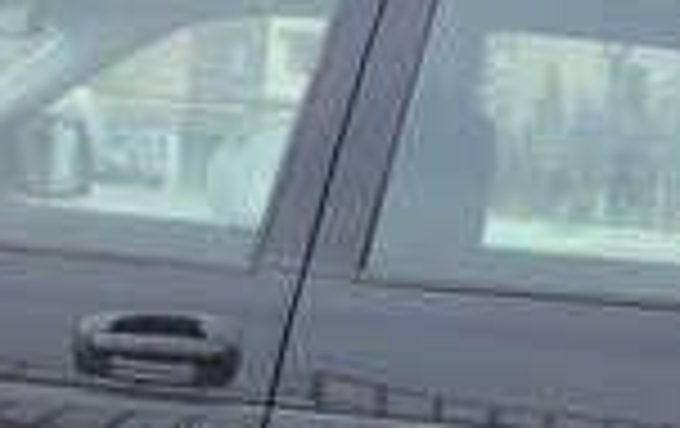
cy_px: 890
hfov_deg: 15.5
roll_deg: -4.9
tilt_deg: -18.2
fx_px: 2488
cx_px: 216
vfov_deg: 9.2
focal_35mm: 134
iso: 32
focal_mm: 4.15
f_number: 2.2
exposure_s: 1/100
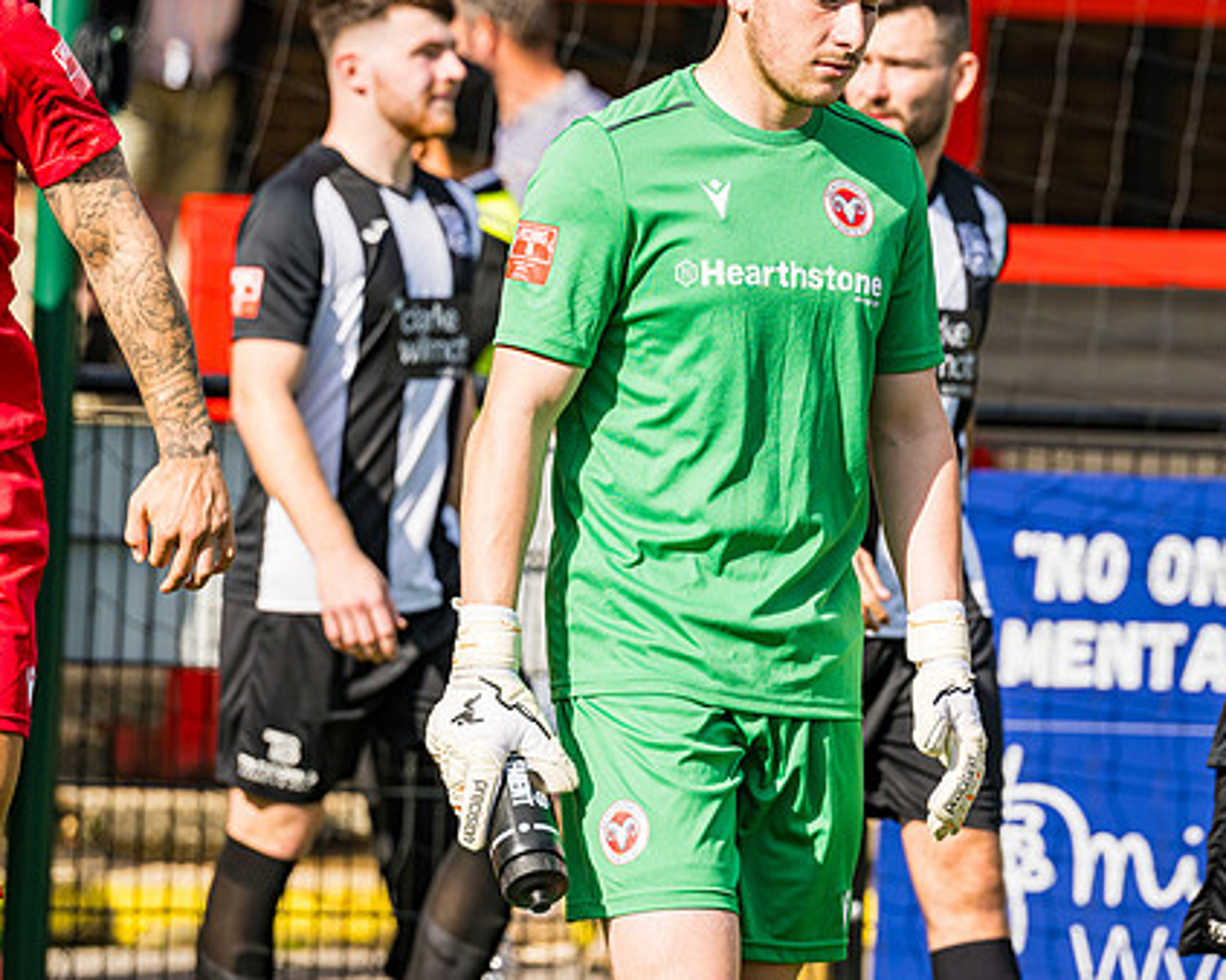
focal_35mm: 275
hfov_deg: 7.0
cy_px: 417
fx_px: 9974
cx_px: 633
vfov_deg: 5.6
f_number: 4
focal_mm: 175
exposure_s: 1/1600
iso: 100
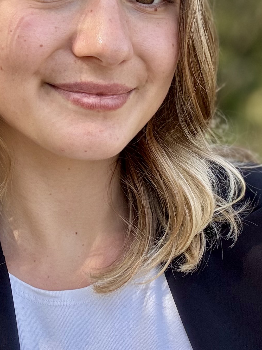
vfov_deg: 28.2
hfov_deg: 21.3
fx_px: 696
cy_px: 172
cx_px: 100
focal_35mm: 69
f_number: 1.9
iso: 25
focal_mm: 2.69
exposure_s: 1/217
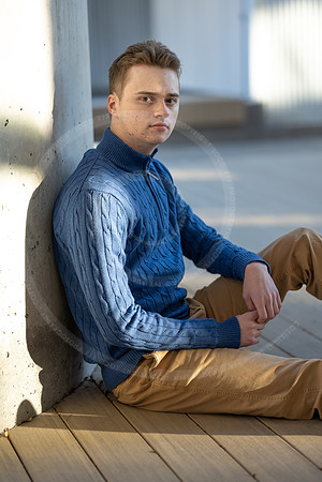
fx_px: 1140
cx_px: 161
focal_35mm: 85
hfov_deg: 16.1
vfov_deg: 23.9
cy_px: 241
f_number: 1.8
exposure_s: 1/160
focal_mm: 85
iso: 100
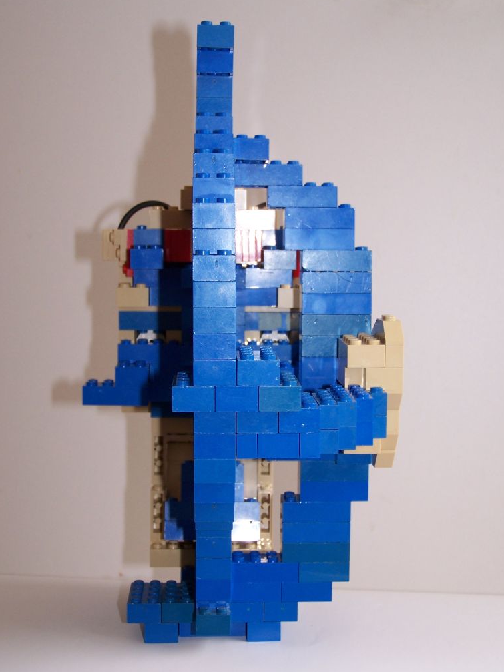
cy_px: 337
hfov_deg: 24.4
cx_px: 254
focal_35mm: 60
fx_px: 1165
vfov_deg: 32.2
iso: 80
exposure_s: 1/180
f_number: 3.1
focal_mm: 9.8
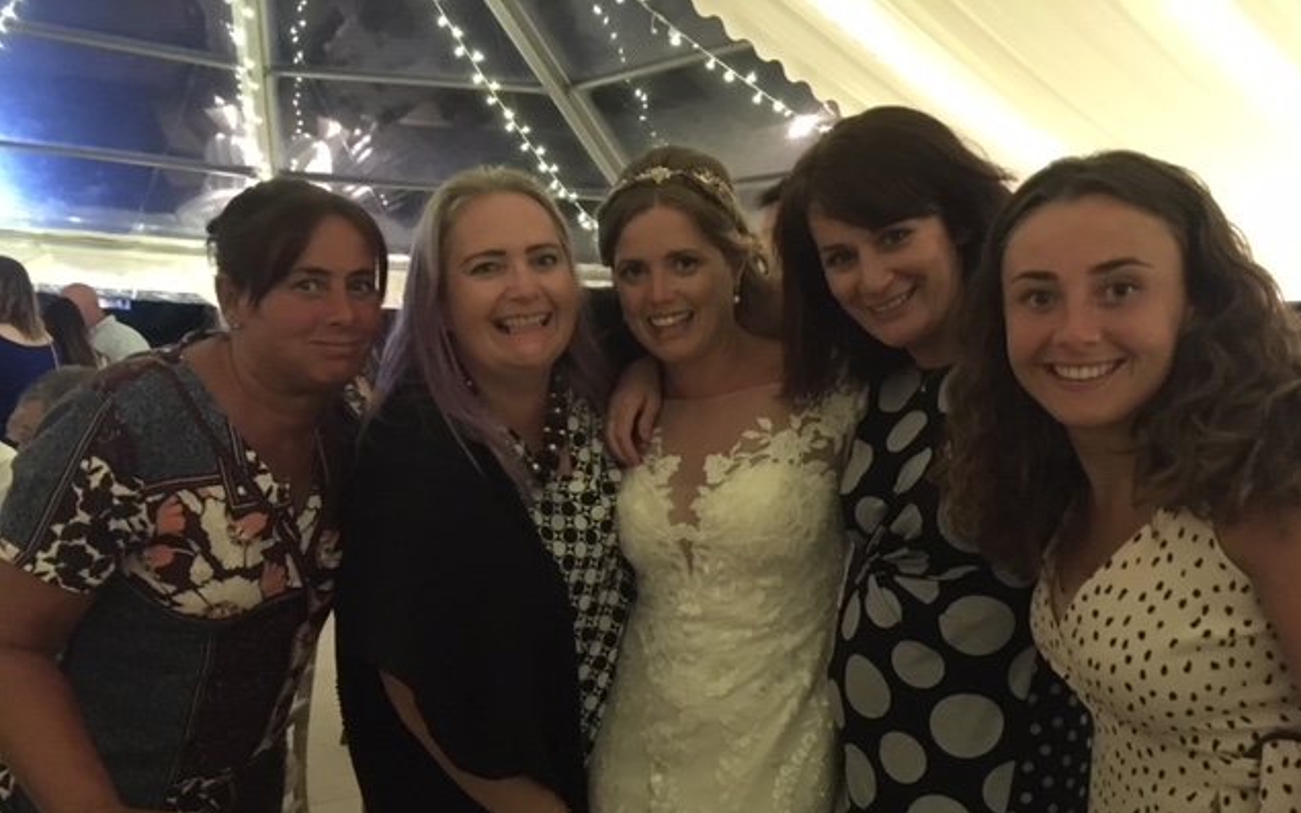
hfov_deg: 61.2
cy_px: 489
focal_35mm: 31
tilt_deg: -4.7
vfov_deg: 40.4
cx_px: 654
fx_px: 1099
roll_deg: -0.8
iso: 800
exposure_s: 1/17
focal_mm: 4.15
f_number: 2.2
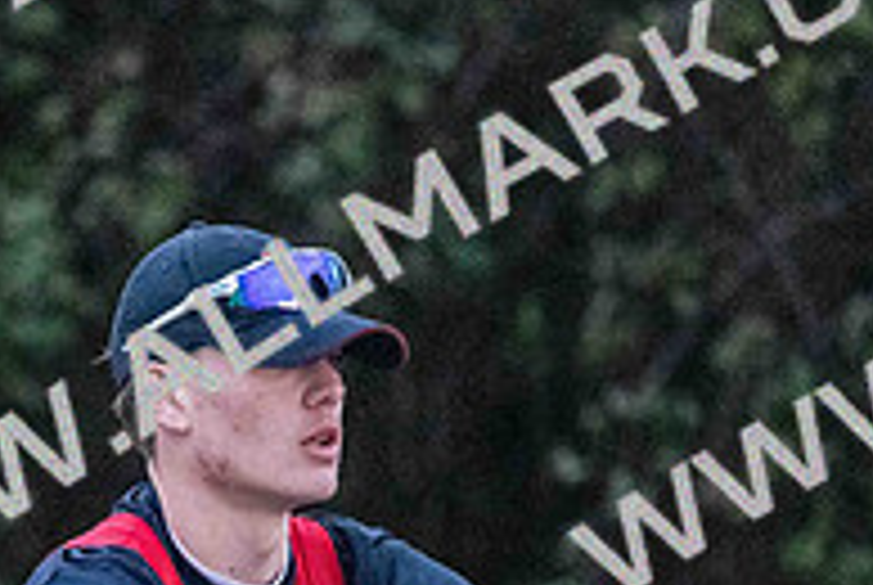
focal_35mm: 1195
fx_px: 29023
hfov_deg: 1.7
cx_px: 243
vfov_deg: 1.2
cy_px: 668
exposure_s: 1/1600
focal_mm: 400
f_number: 4.5
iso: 16000
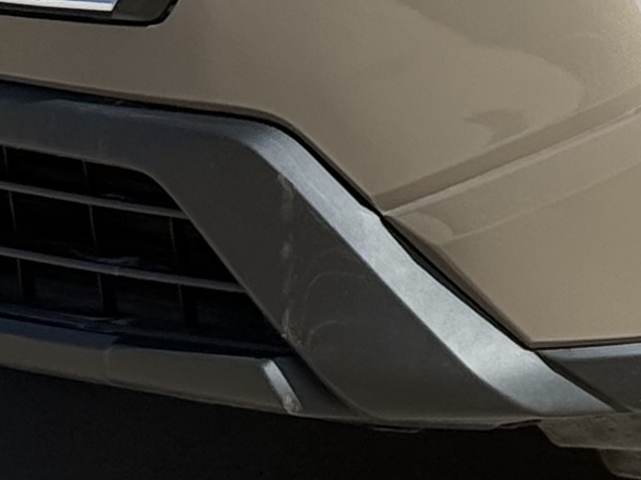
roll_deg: -1.6
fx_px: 5350
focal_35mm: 289
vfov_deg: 5.1
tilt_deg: -1.6
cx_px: 1046
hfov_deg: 6.7
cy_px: -425
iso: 100
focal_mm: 6.76
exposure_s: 1/4329
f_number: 1.78
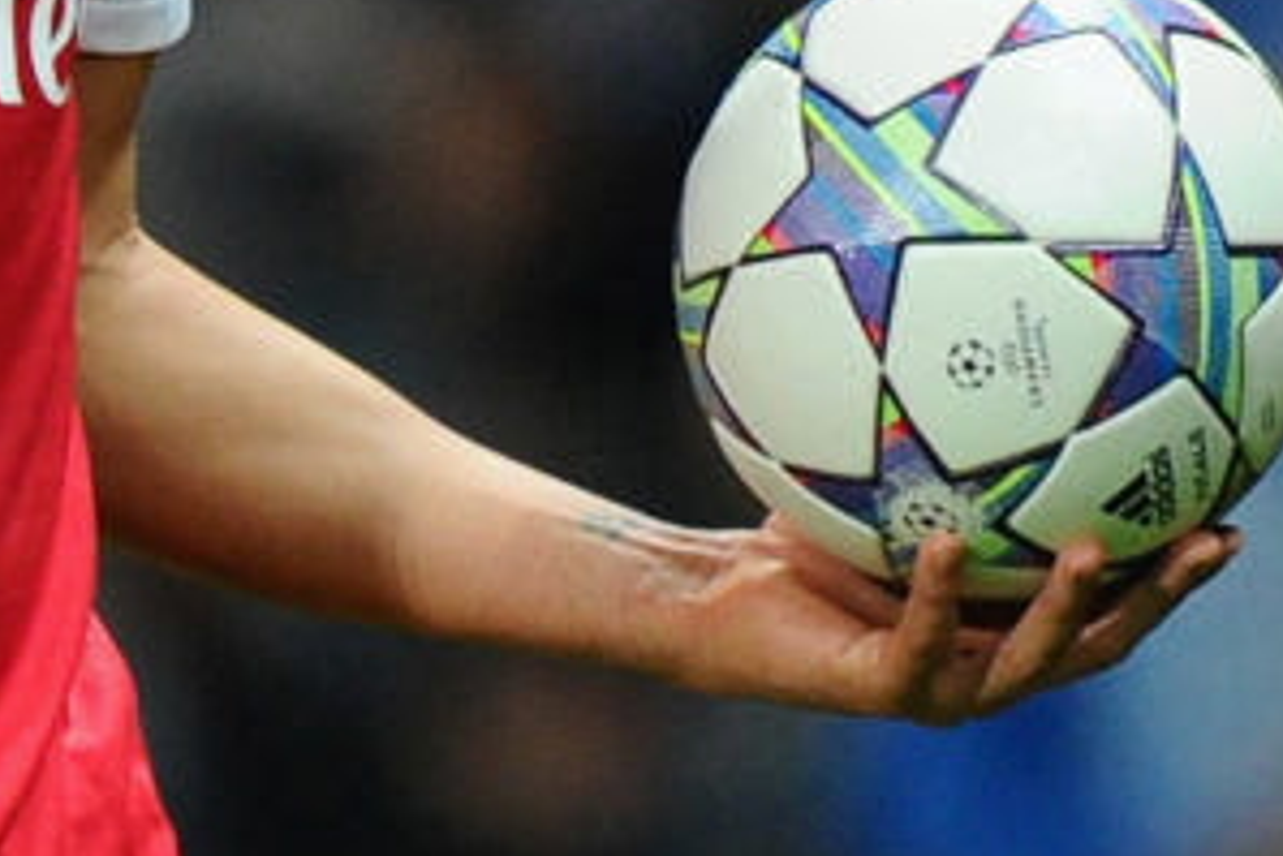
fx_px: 49025
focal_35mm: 1375
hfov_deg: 1.5
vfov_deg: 1.0
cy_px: -249
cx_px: 224
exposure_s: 1/500
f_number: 2.8
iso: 1600
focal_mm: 400
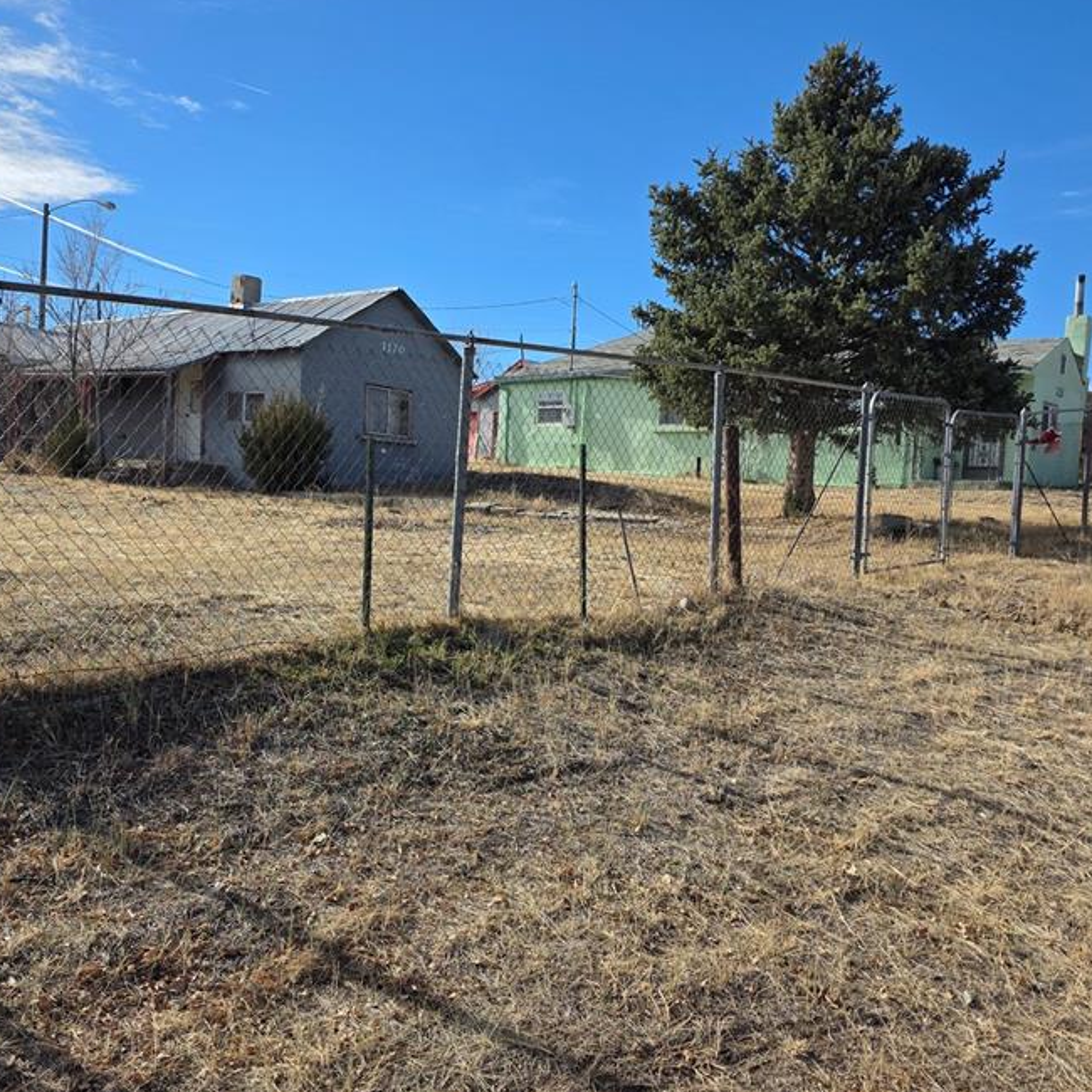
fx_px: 1142
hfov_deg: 50.9
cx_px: 460
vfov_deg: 51.1
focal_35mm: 32
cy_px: 552
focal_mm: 6.3
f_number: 1.7
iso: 80
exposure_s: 1/5447
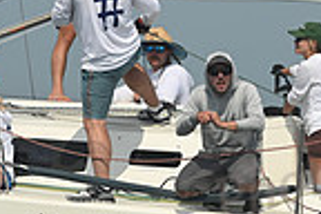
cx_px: 100
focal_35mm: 281
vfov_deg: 4.9
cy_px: 79
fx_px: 2505
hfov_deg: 7.3
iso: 320
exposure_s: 1/1250
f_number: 9
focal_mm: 70
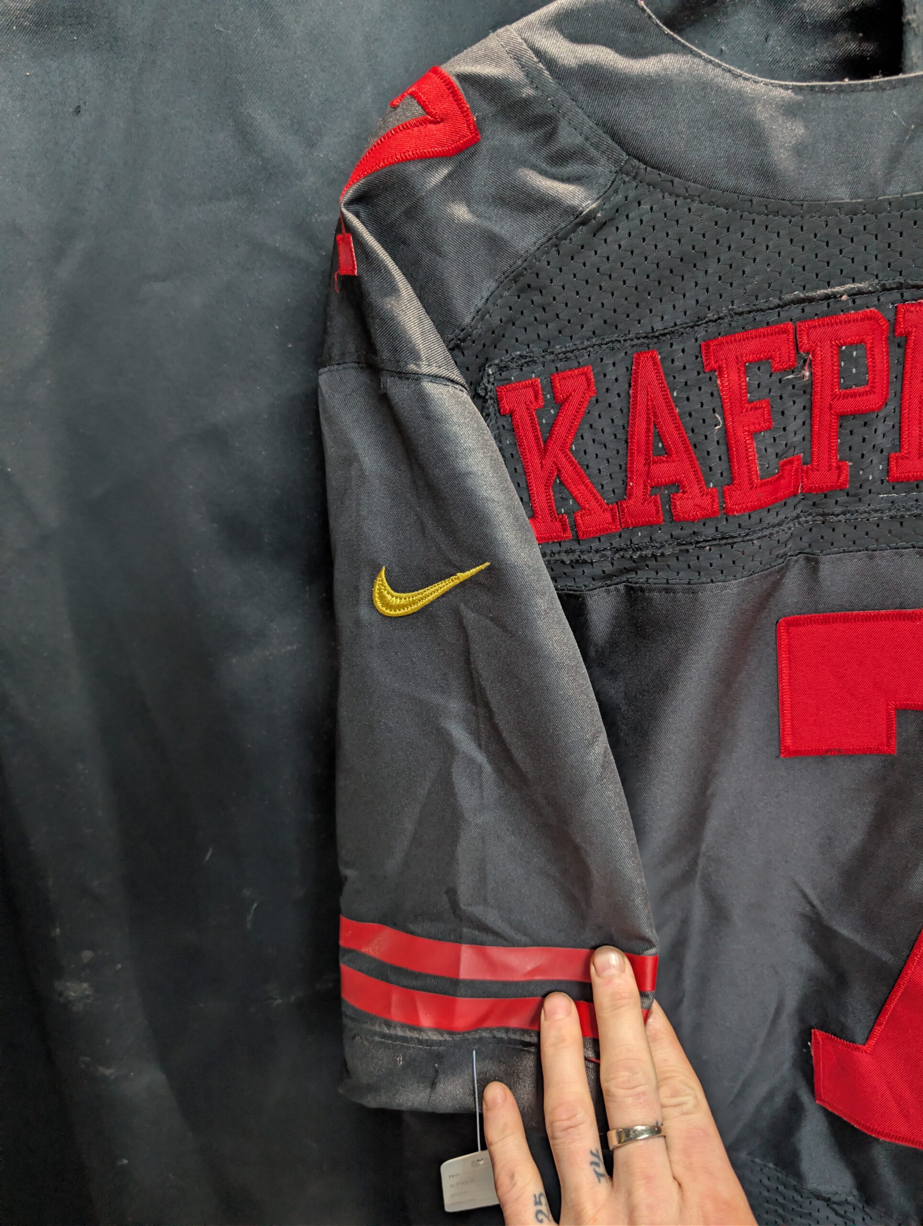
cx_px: 462
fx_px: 851
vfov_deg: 71.5
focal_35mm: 24
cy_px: 613
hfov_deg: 56.9
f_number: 1.68
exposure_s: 1/40
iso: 245
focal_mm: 6.9
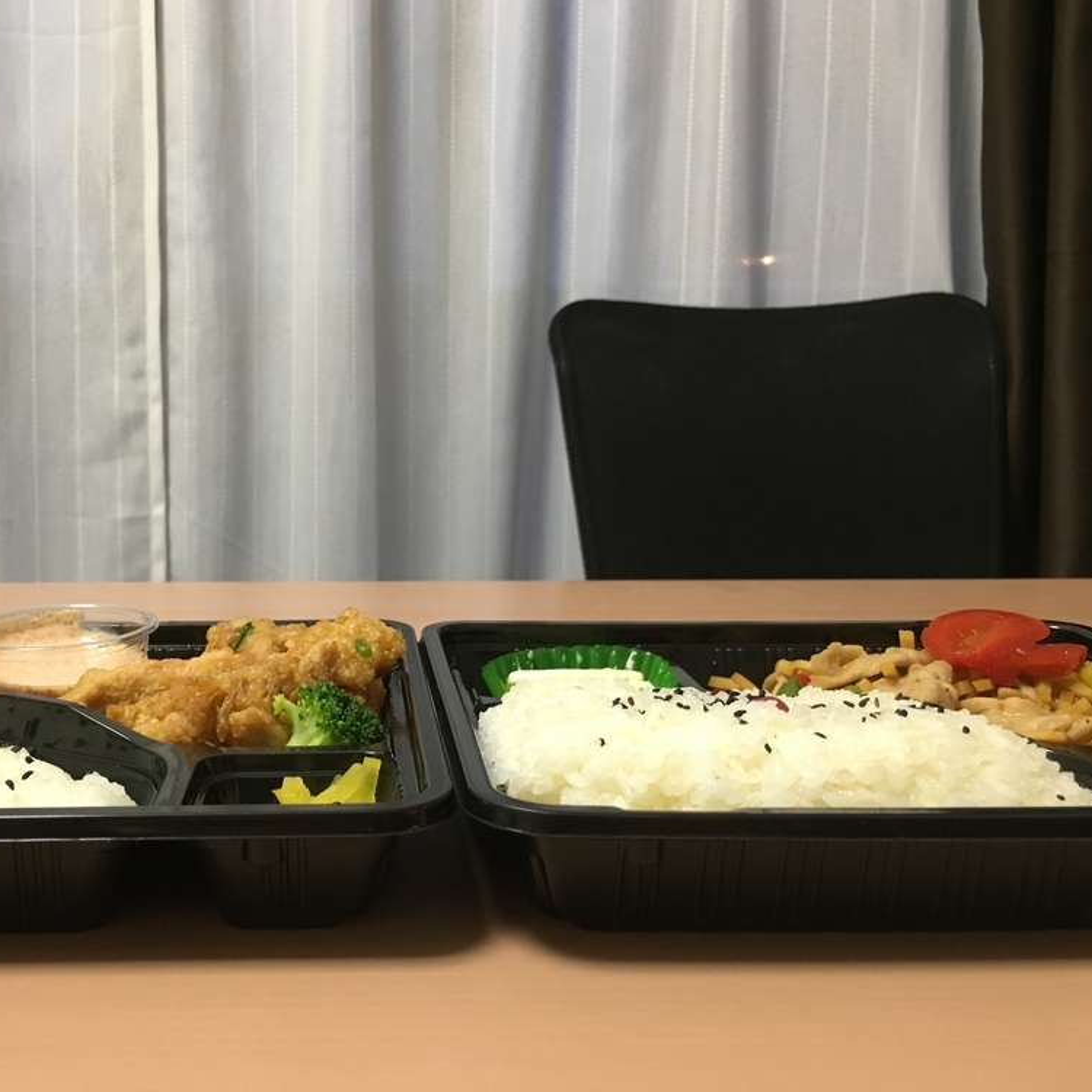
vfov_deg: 47.2
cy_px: 534
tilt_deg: -7.9
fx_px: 1249
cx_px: 380
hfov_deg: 46.6
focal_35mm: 35
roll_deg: +0.1
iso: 125
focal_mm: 4.15
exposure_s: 1/30
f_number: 2.2
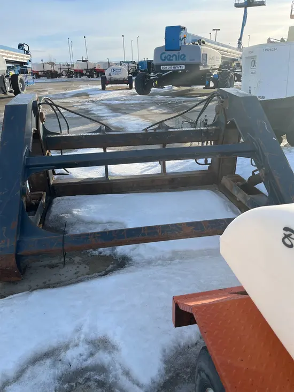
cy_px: 196
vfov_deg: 67.3
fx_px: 294
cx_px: 147
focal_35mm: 26
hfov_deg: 53.1
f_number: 1.6
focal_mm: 5.1
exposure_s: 1/1832
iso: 50
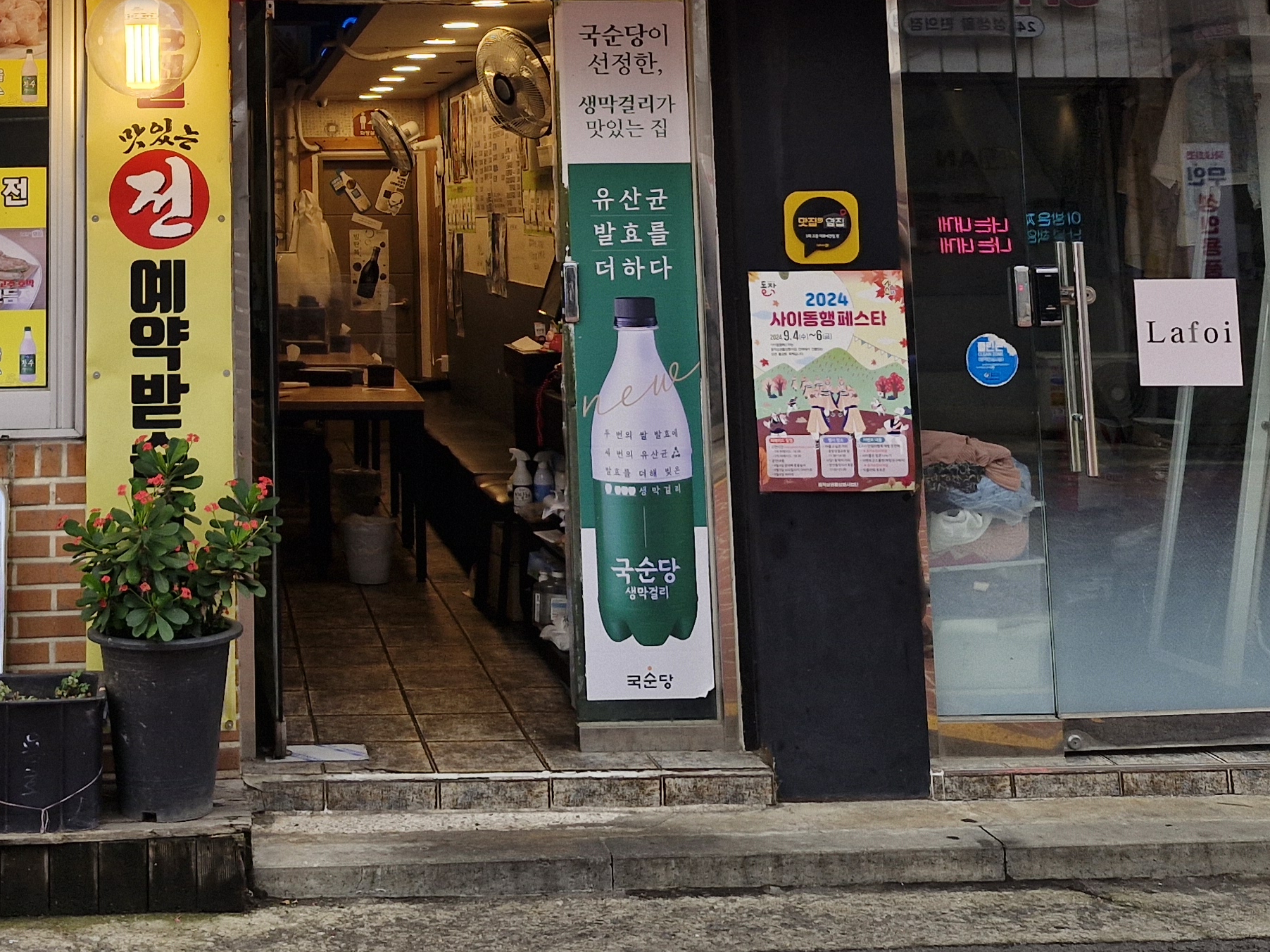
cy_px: -20
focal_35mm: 51
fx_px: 1871
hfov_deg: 36.3
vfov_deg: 26.9
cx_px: 265
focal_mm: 5.54
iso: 50
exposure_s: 1/145
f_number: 1.8
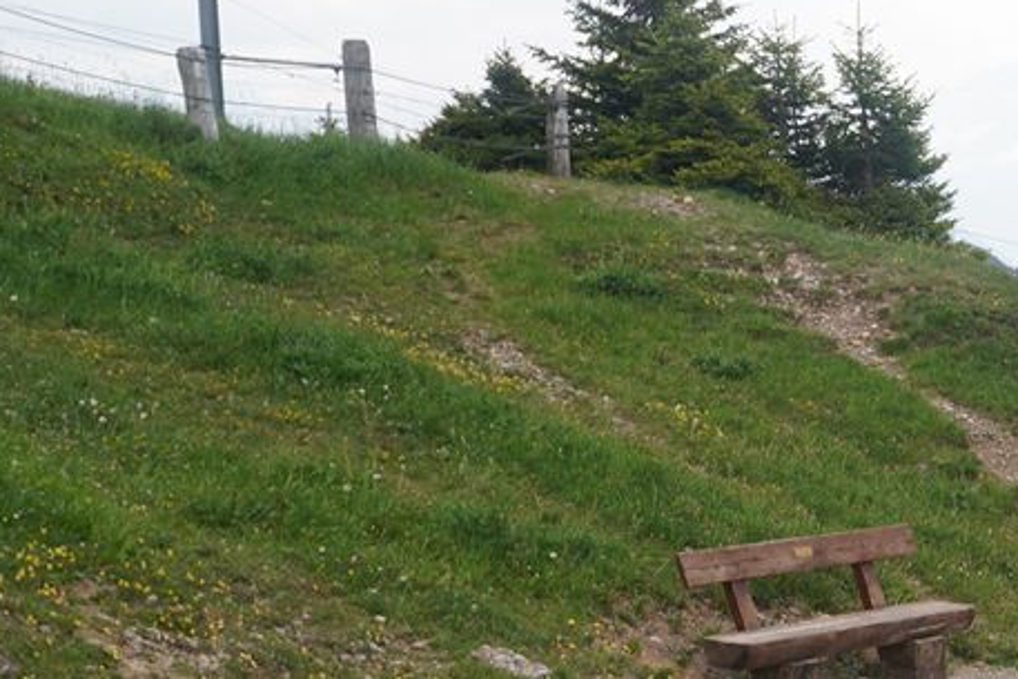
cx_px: 1613
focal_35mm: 105
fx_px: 2970
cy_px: 603
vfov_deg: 13.0
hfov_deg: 17.2
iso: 100
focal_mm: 24
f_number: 6.3
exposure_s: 1/100
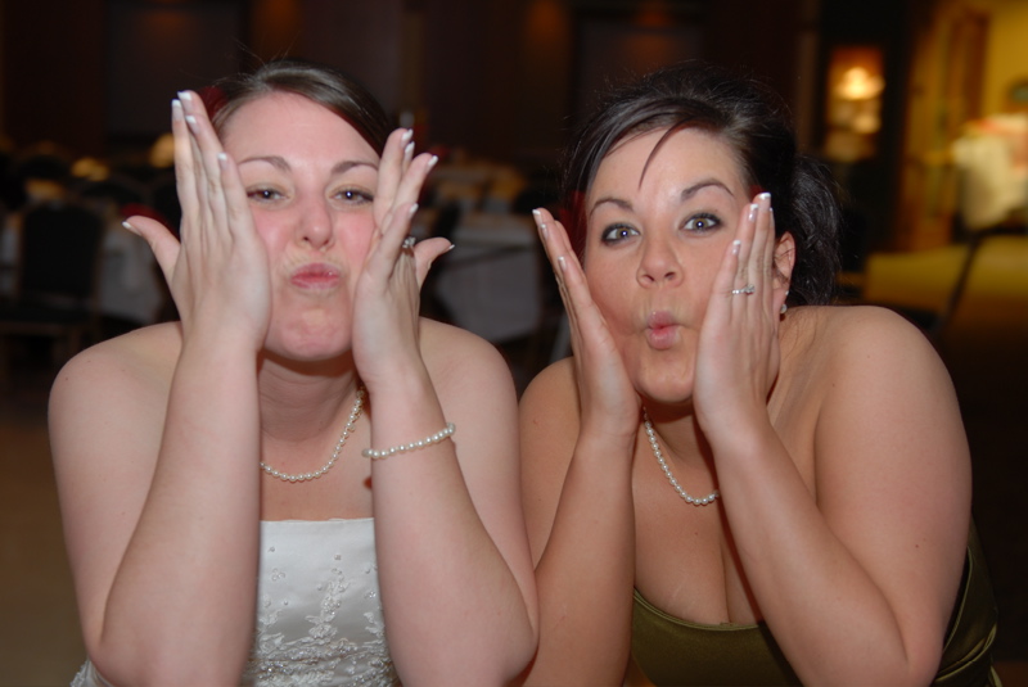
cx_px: 514
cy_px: 344
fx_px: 1543
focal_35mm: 54
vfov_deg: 25.1
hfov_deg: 36.8
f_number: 2.8
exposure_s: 1/10
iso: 100
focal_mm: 36
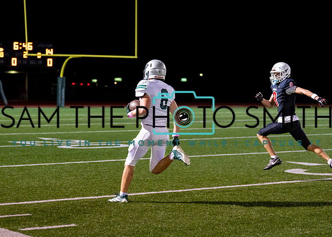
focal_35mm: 99
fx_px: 934
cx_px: 137
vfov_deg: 14.5
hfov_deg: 20.1
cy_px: 136
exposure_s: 1/1000
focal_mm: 70
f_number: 2.8
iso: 2000
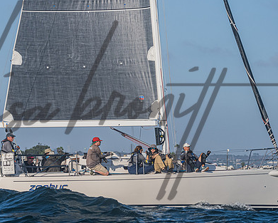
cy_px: 92
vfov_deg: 5.7
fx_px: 2239
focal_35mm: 272
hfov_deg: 7.1
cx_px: 91
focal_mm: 160
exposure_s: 1/3200
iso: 400
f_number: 6.3
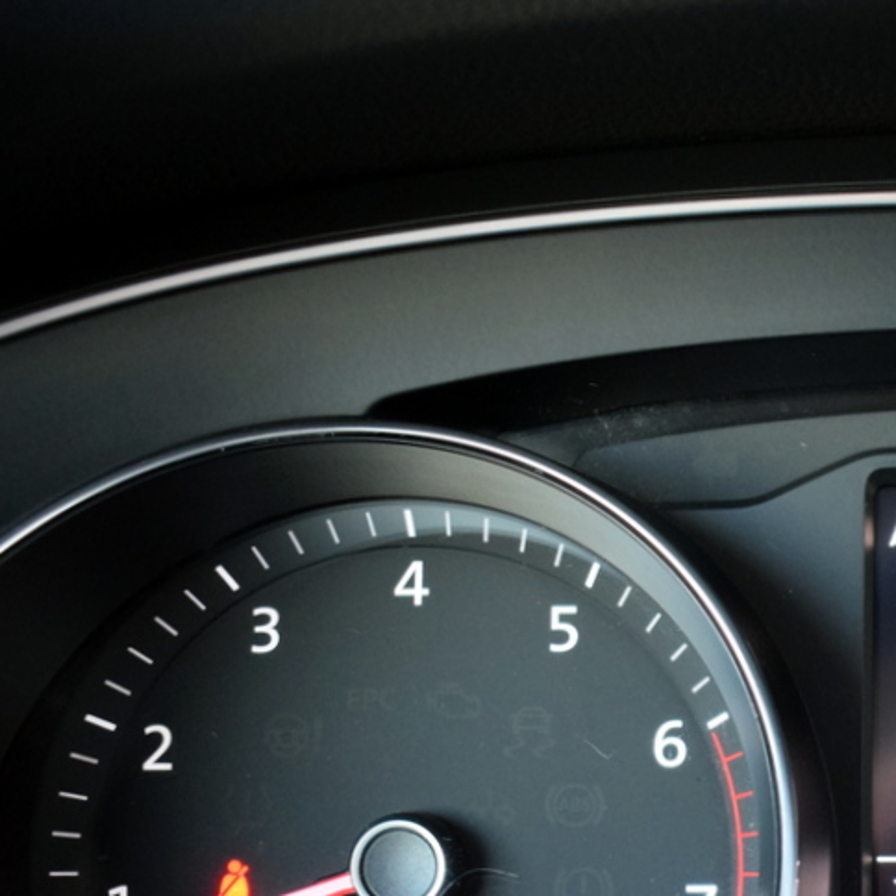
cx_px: 1079
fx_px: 2315
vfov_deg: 21.6
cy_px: 711
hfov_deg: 20.5
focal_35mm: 79
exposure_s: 1/60
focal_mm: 25
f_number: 4
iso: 1600
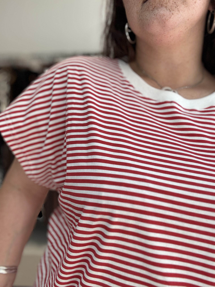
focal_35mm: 30
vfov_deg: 60.0
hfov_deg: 46.8
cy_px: 144
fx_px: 248
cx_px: 108
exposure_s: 1/100
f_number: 1.9
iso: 50
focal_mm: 2.69
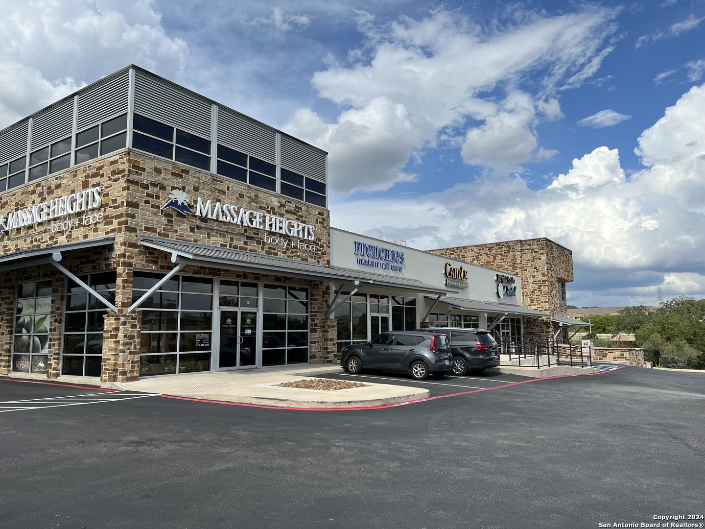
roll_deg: +0.8
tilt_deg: +7.5
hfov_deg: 67.3
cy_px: 264
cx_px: 352
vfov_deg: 53.1
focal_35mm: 26
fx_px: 530
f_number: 1.5
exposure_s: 1/5587
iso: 50
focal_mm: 5.7
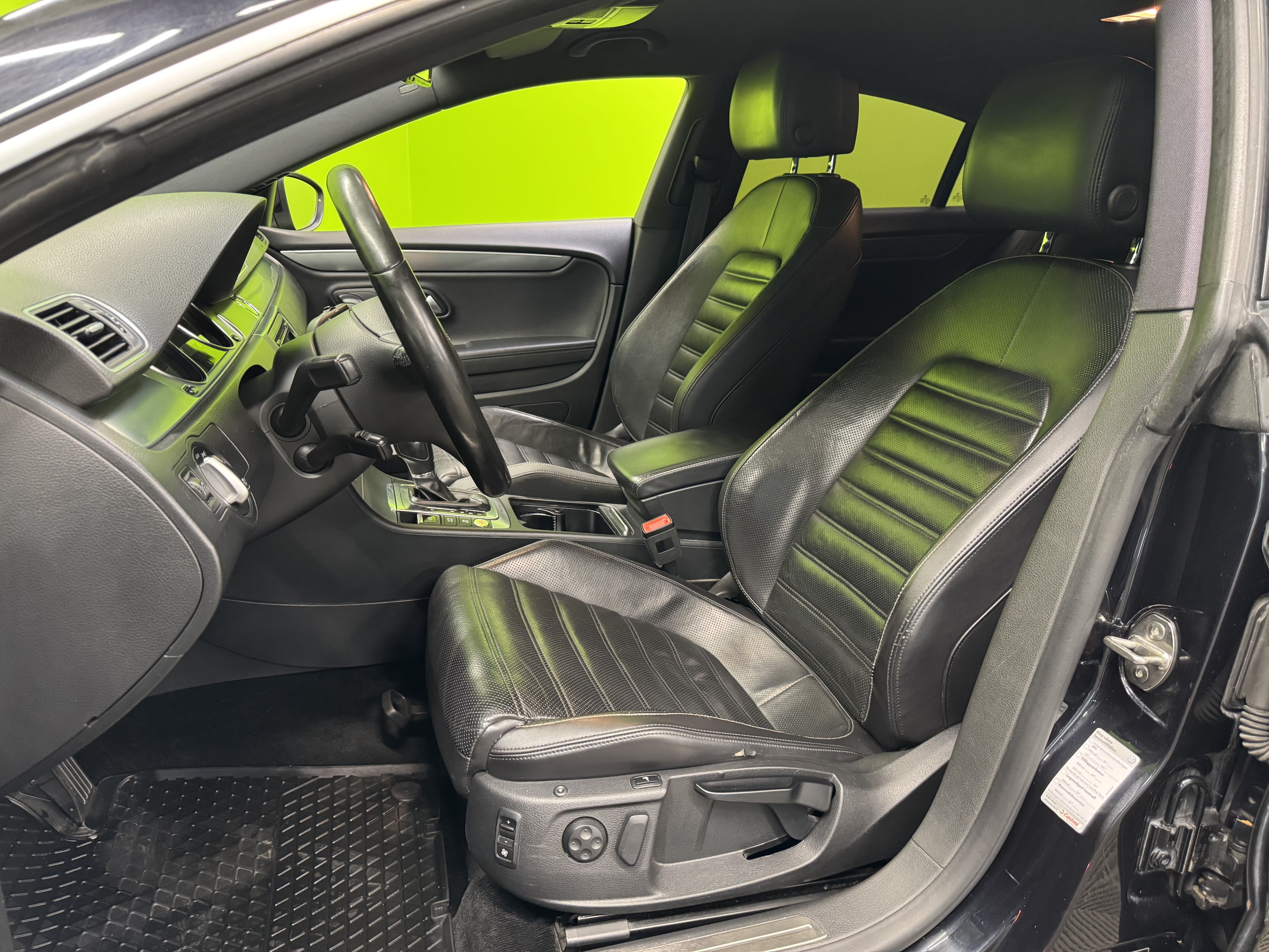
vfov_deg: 56.8
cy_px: 476
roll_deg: -1.3
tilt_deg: -15.7
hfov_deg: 71.6
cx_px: 634
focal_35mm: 24
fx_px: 880
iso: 640
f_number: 1.78
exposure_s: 1/33
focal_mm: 6.76
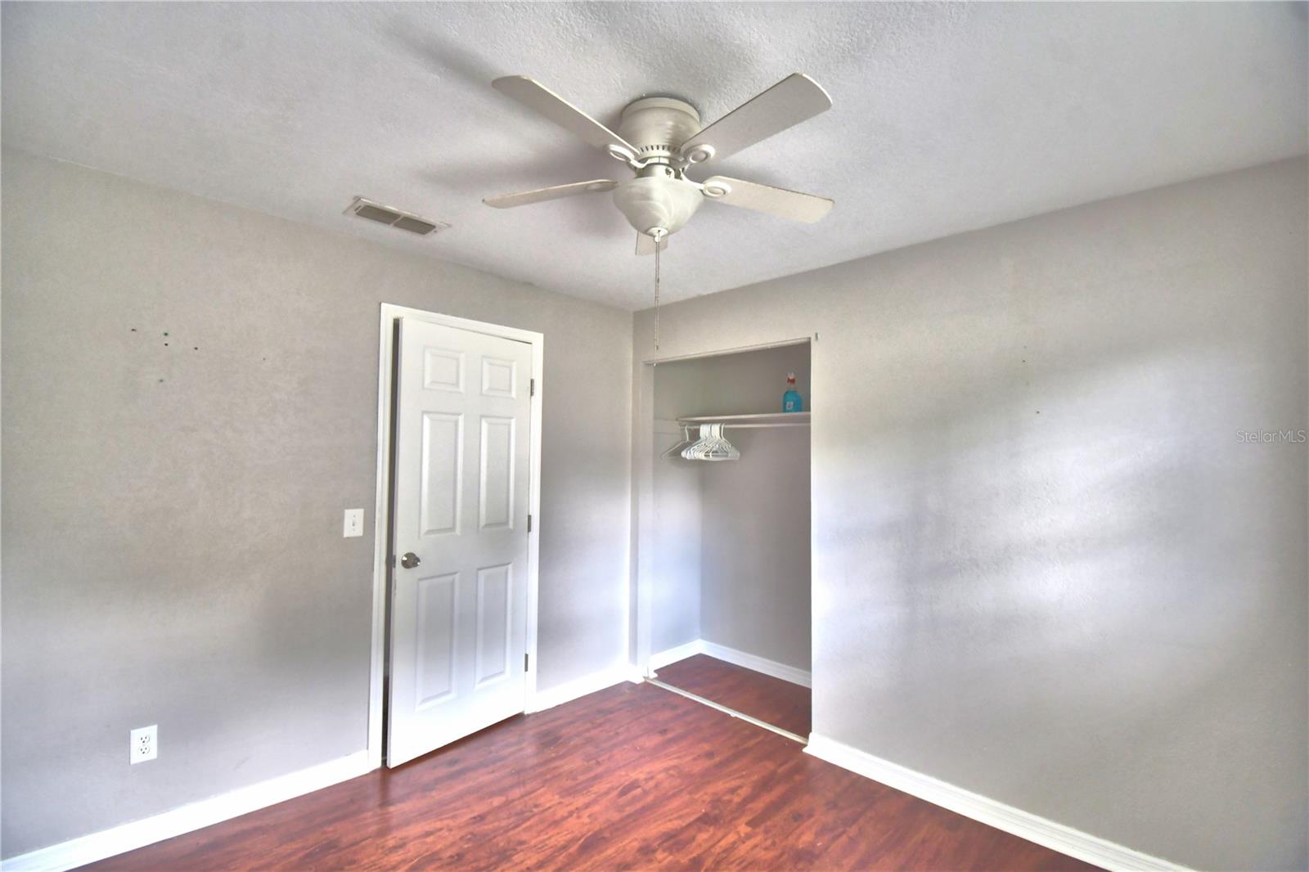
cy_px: 436
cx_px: 654
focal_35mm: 15
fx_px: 545
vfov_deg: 77.3
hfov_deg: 100.4
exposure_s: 1/30
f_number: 4.5
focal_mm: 10
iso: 400
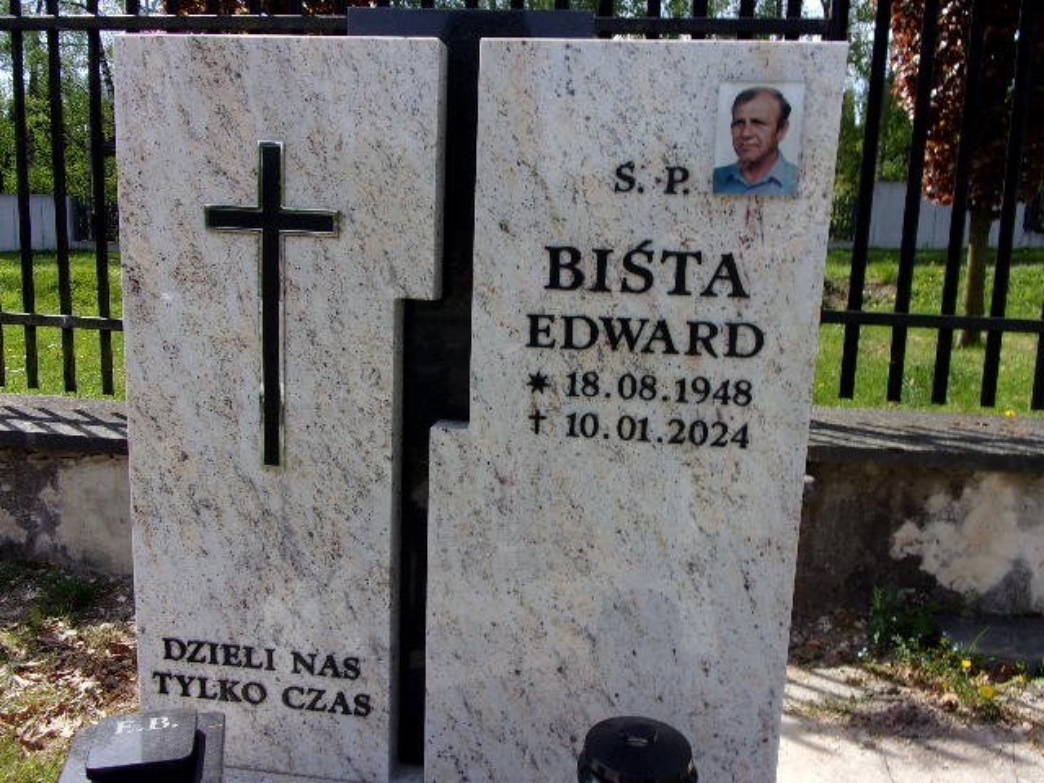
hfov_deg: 63.4
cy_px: 392
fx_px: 844
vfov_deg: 49.7
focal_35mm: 28
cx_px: 522
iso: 80
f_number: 10.8
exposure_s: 1/52
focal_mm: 5.1
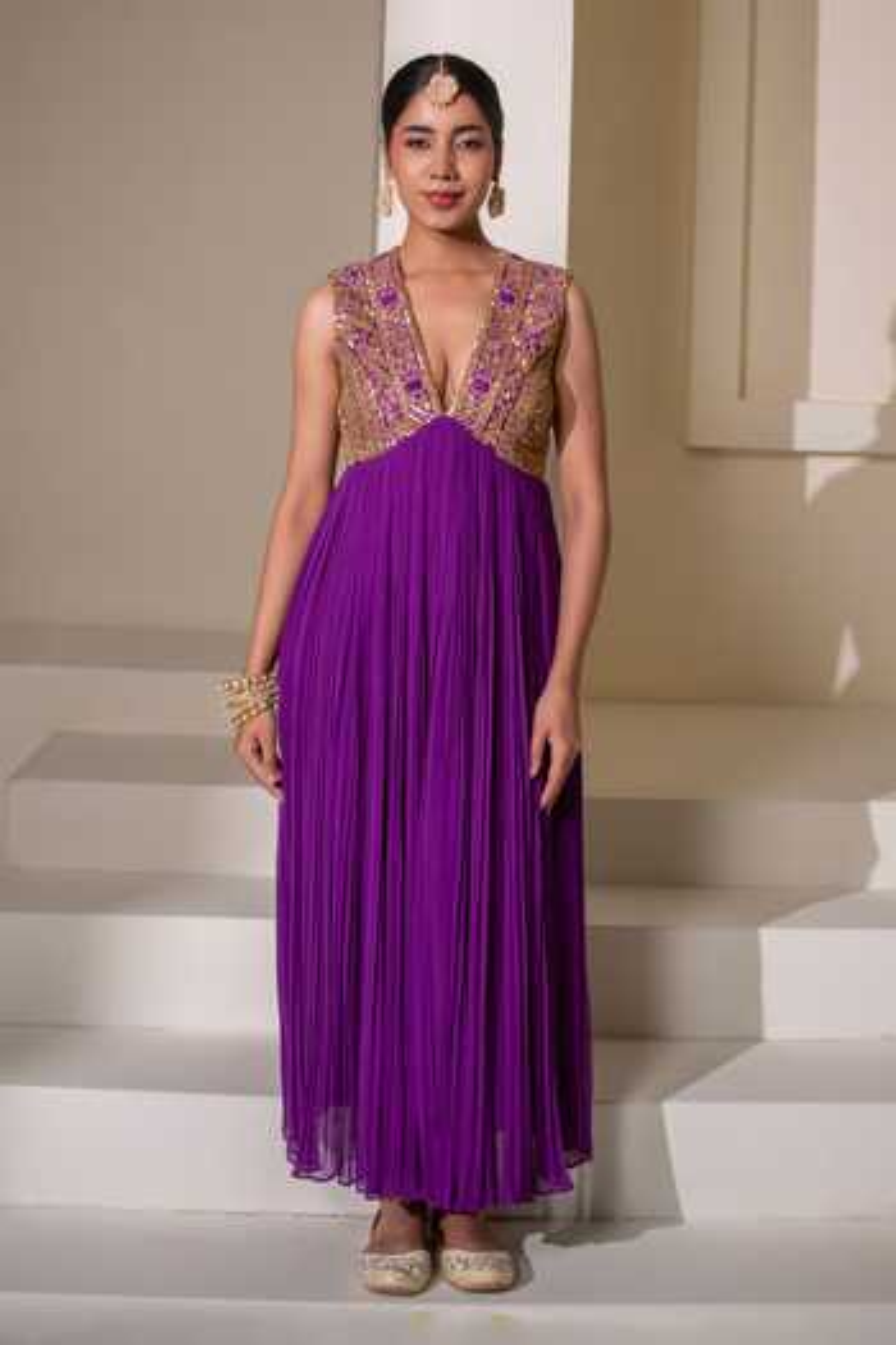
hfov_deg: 37.9
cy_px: 672
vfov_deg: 54.4
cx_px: 448
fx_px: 1307
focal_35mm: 35
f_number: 2.8
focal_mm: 35
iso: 400
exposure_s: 1/320
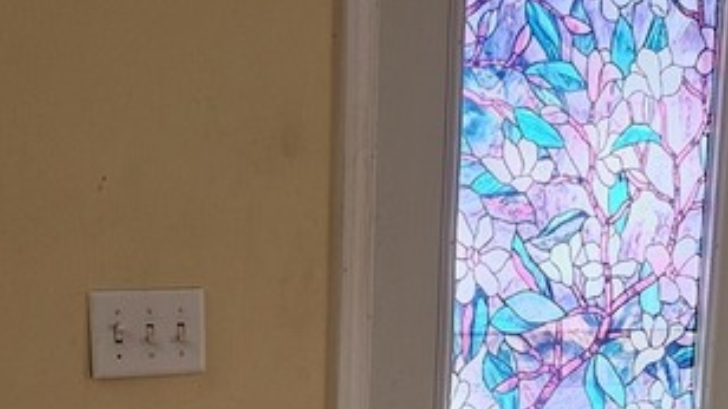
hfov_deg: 23.9
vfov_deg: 13.1
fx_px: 1698
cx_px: 560
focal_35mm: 88
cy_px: 586
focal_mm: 5.4
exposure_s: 1/120
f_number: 1.8
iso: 40
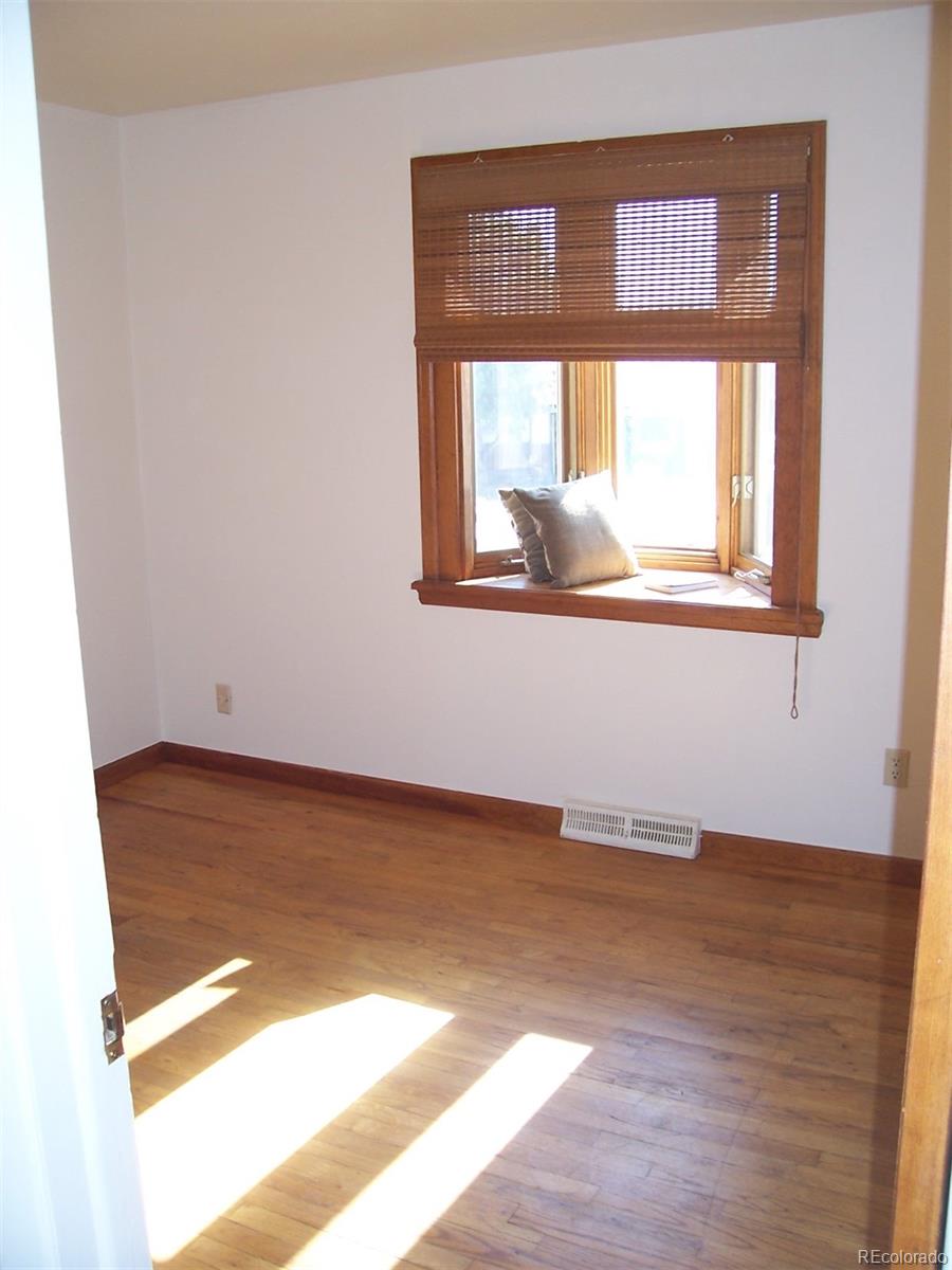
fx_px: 1247
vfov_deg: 54.0
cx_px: 476
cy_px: 635
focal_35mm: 34
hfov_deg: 41.8
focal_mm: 5.6
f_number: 2.7
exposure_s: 1/60
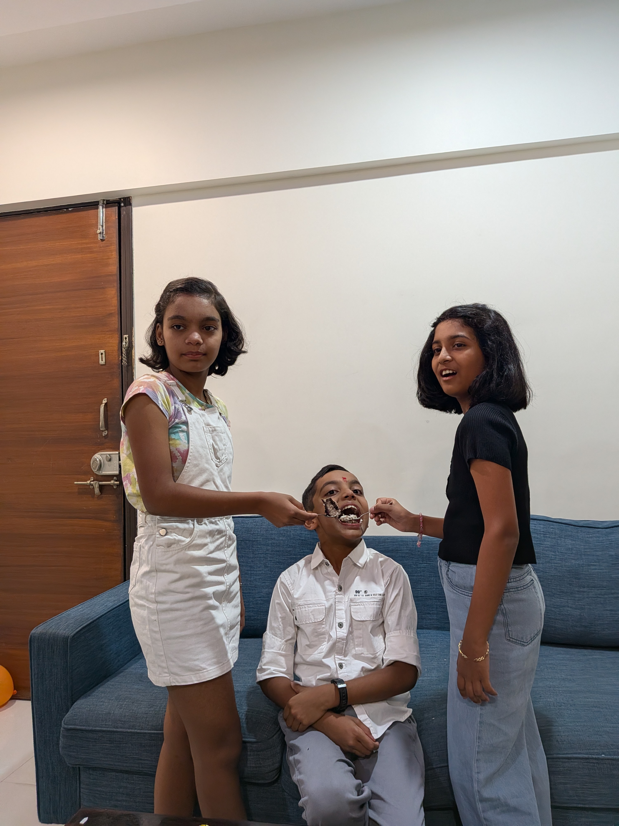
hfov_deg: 56.8
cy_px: 413
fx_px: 572
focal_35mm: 24
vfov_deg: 71.6
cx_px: 310
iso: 245
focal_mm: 4.53
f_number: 1.7
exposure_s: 1/83.1
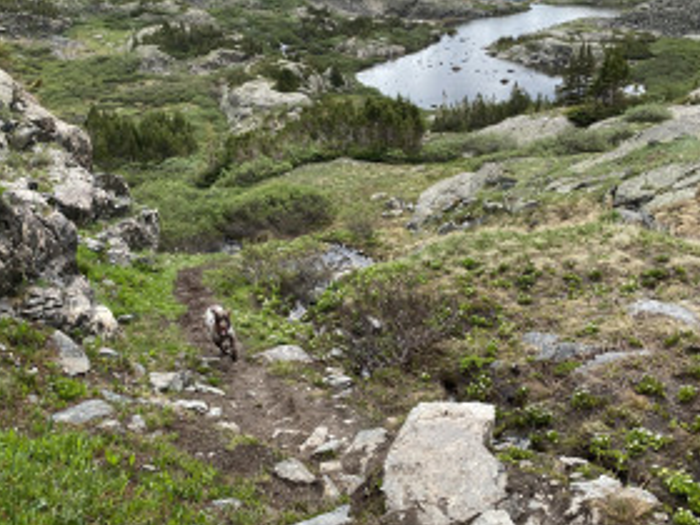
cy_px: 198
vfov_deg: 41.5
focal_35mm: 34
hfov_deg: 53.9
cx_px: 380
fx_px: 688
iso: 32
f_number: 1.8
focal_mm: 4.25
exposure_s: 1/927
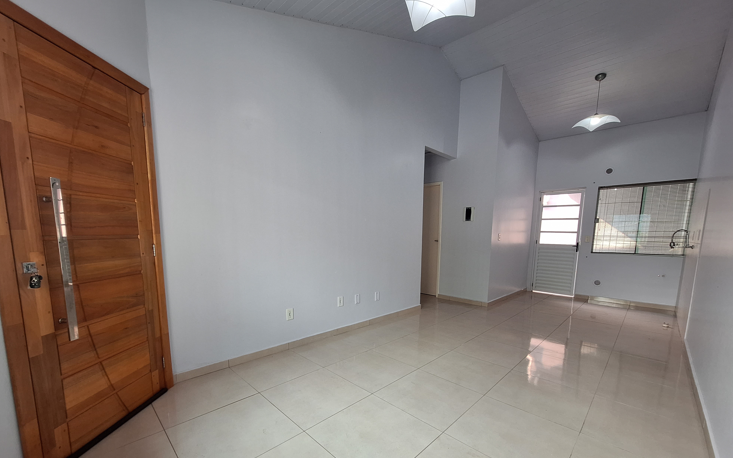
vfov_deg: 77.7
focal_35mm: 14
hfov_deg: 105.3
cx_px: 371
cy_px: 276
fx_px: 280
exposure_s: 1/40
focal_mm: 1.74
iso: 80
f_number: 2.2
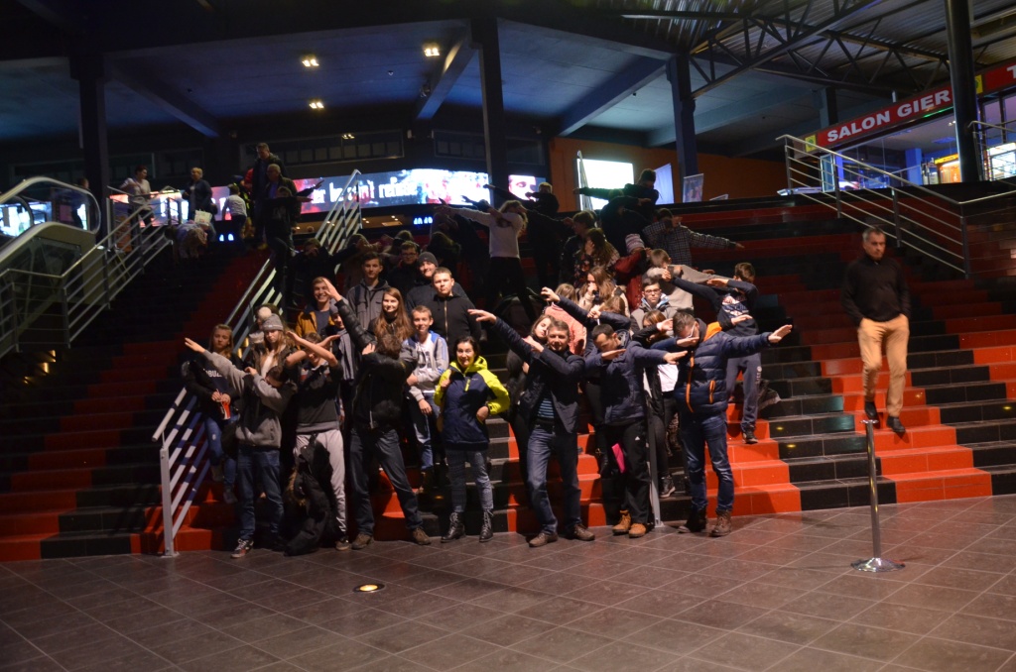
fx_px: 887
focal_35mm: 32
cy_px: 336
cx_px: 508
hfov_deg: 59.6
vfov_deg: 41.5
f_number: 3.8
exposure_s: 1/25
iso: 1600
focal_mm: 21
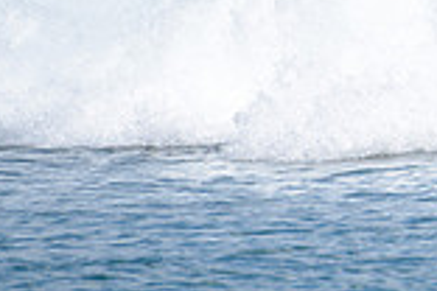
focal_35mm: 2284
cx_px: 904
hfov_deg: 0.9
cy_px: -28
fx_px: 27723
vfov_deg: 0.6
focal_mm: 500
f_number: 5.6
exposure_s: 1/2000
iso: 220
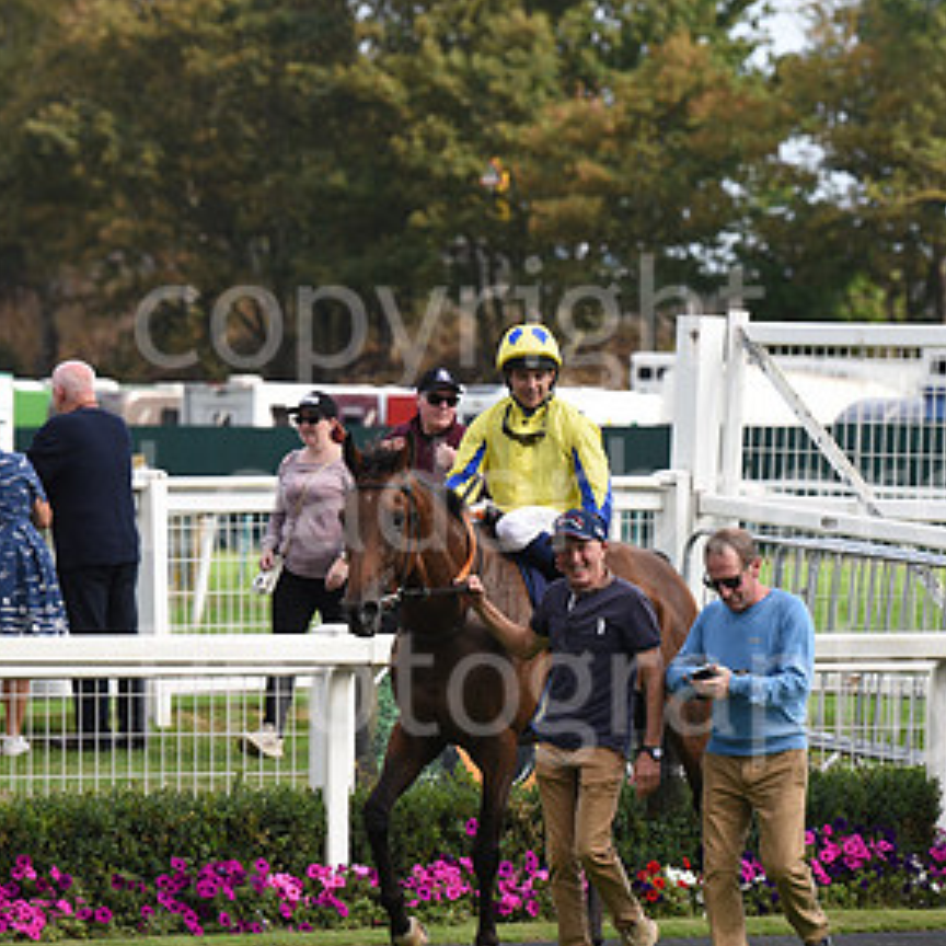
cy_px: 527
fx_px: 10574
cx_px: 565
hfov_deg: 5.1
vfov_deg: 5.1
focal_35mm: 342
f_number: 5.6
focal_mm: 200
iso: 400
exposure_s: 1/1000
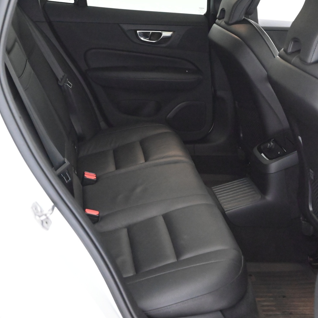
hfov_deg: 32.2
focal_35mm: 53
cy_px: 157
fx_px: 551
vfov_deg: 32.2
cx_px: 143
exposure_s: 1/60
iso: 16000
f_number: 5.6
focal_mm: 41
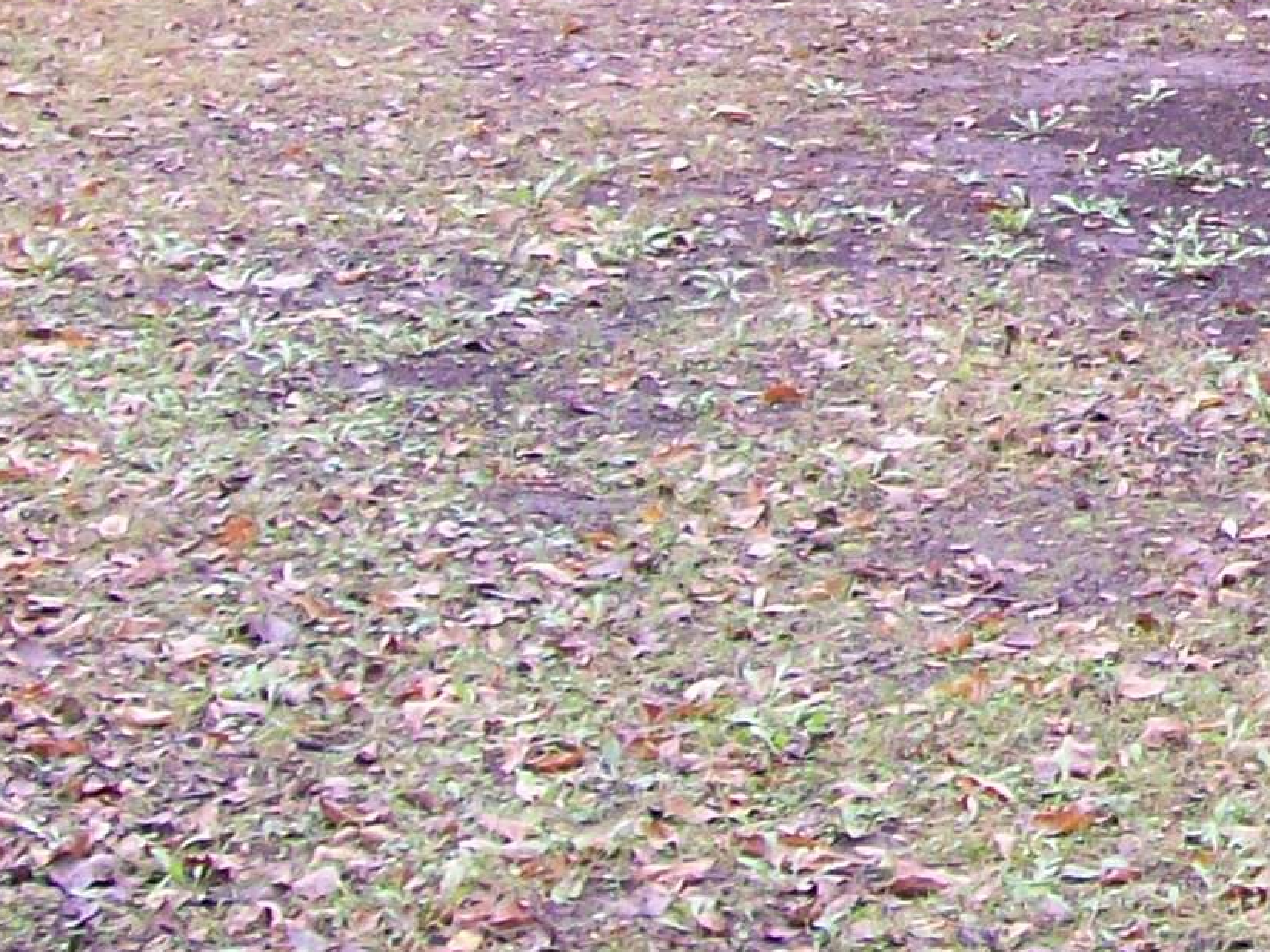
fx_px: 4917
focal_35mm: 134
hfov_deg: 13.8
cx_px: 1940
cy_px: -614
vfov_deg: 10.6
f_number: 2.7
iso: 80
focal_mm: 6
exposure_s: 1/57.3
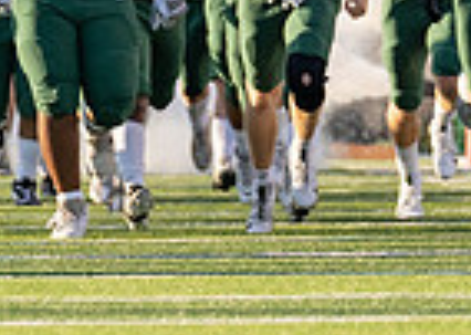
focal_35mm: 1249
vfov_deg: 1.2
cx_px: -110
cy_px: -5
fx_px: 16684
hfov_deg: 1.6
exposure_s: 1/1600
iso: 400
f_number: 4
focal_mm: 200
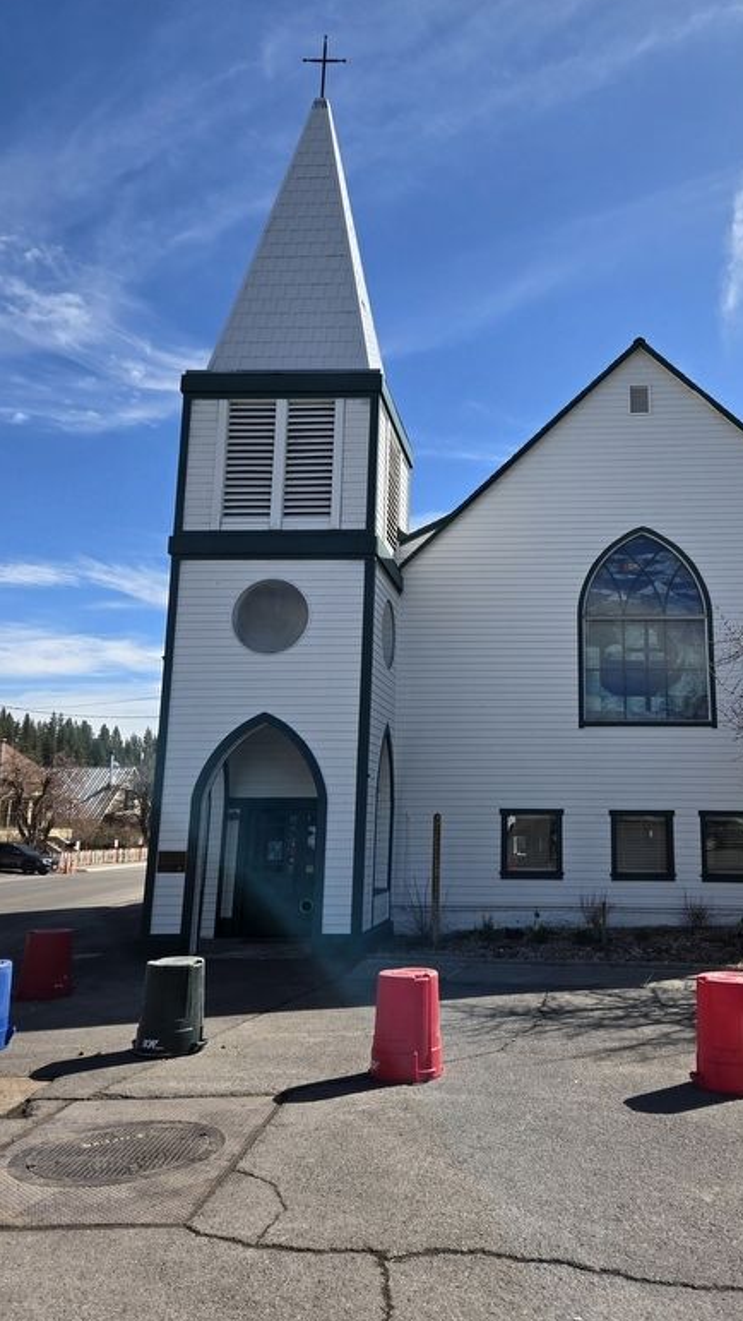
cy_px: 646
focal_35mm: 26
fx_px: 910
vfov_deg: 71.9
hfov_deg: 43.6
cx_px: 510
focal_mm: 5.4
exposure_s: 1/1505
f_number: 1.8
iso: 25
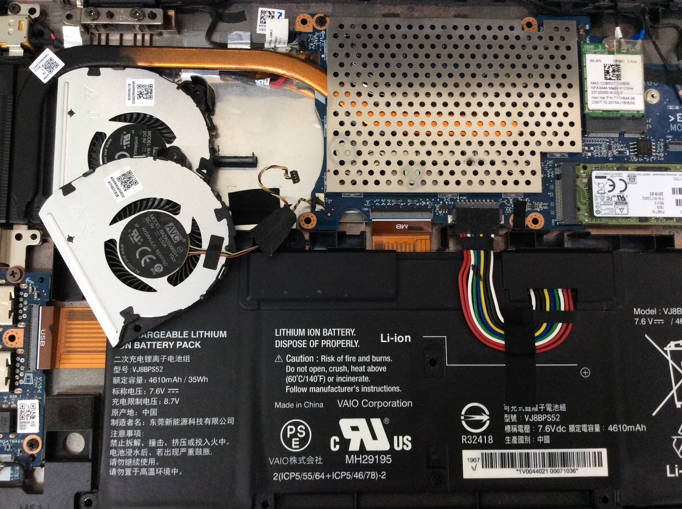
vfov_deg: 44.1
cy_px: 254
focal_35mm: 32
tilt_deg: -78.3
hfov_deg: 56.9
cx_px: 341
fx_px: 630
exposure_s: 1/24
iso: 100
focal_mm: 3.3
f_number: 2.4
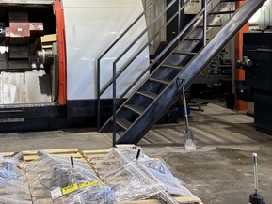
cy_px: 43
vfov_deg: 31.4
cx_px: 56
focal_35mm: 45
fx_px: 354
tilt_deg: -2.2
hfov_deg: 40.4
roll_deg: +0.8
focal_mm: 5.96
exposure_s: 1/60
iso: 80
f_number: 1.6
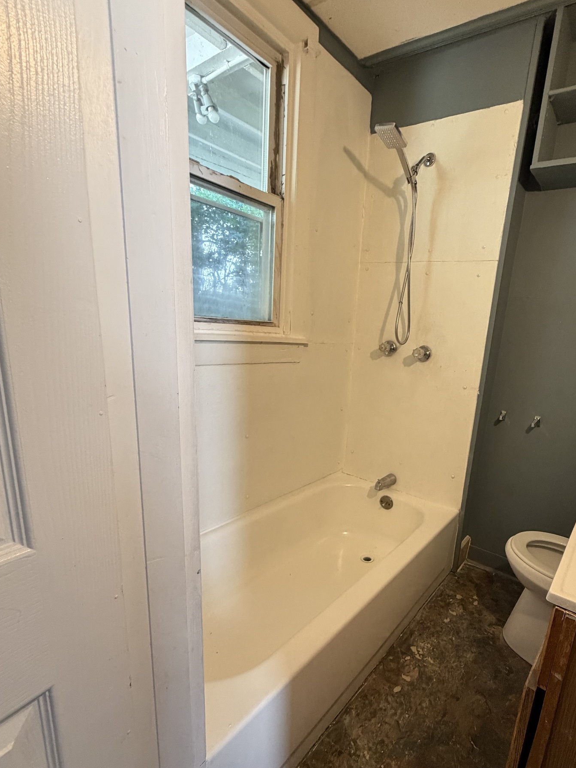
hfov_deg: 70.3
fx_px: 399
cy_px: 424
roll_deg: -3.7
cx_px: 364
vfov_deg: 87.5
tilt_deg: -14.1
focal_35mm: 18
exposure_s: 1/61
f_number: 2.2
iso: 320
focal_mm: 2.22
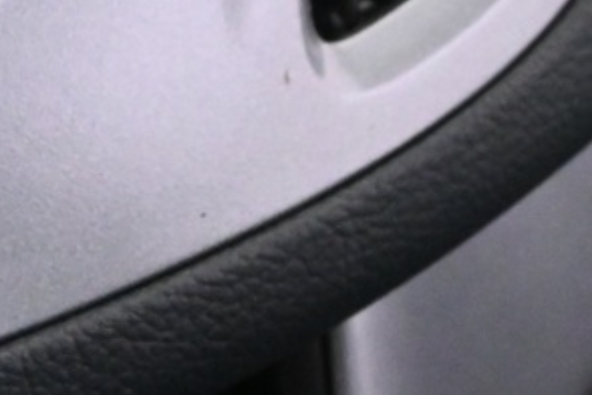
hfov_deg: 10.5
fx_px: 2857
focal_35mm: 174
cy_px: -312
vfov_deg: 7.7
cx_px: -741
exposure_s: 1/13
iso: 3200
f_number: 6.3
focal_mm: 21
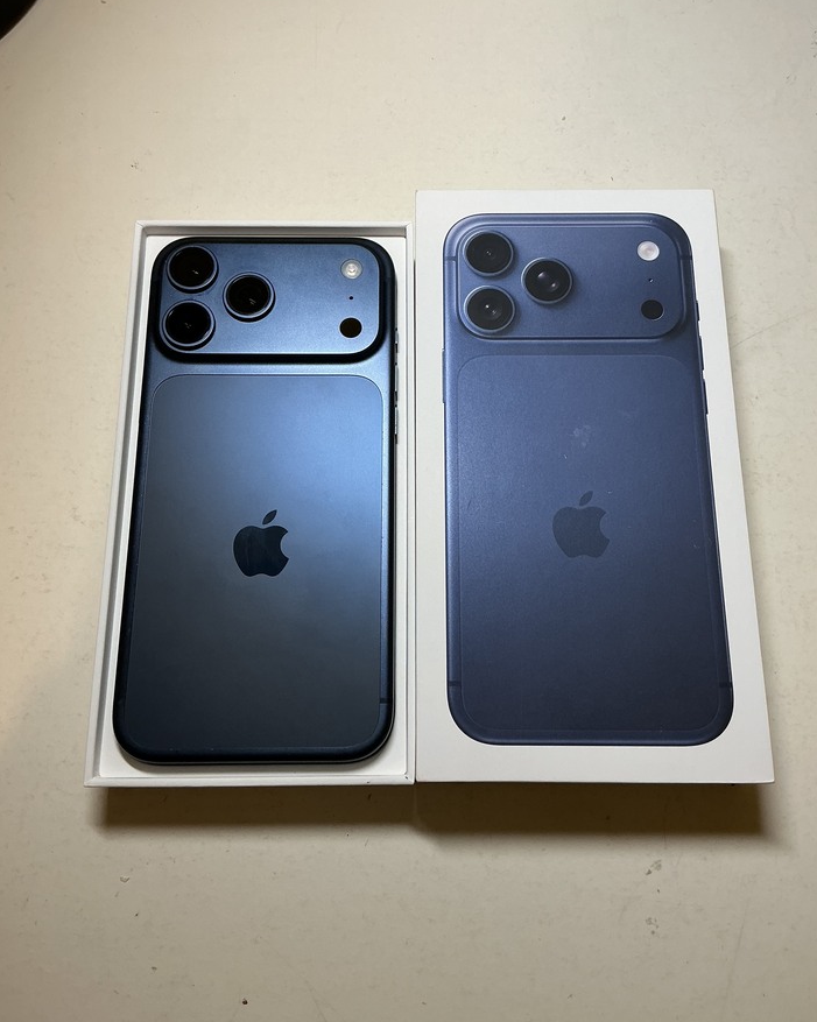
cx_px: 418
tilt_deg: -73.2
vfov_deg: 57.2
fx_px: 937
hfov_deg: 47.1
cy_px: 491
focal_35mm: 31
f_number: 1.8
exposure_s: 1/120
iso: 40
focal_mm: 3
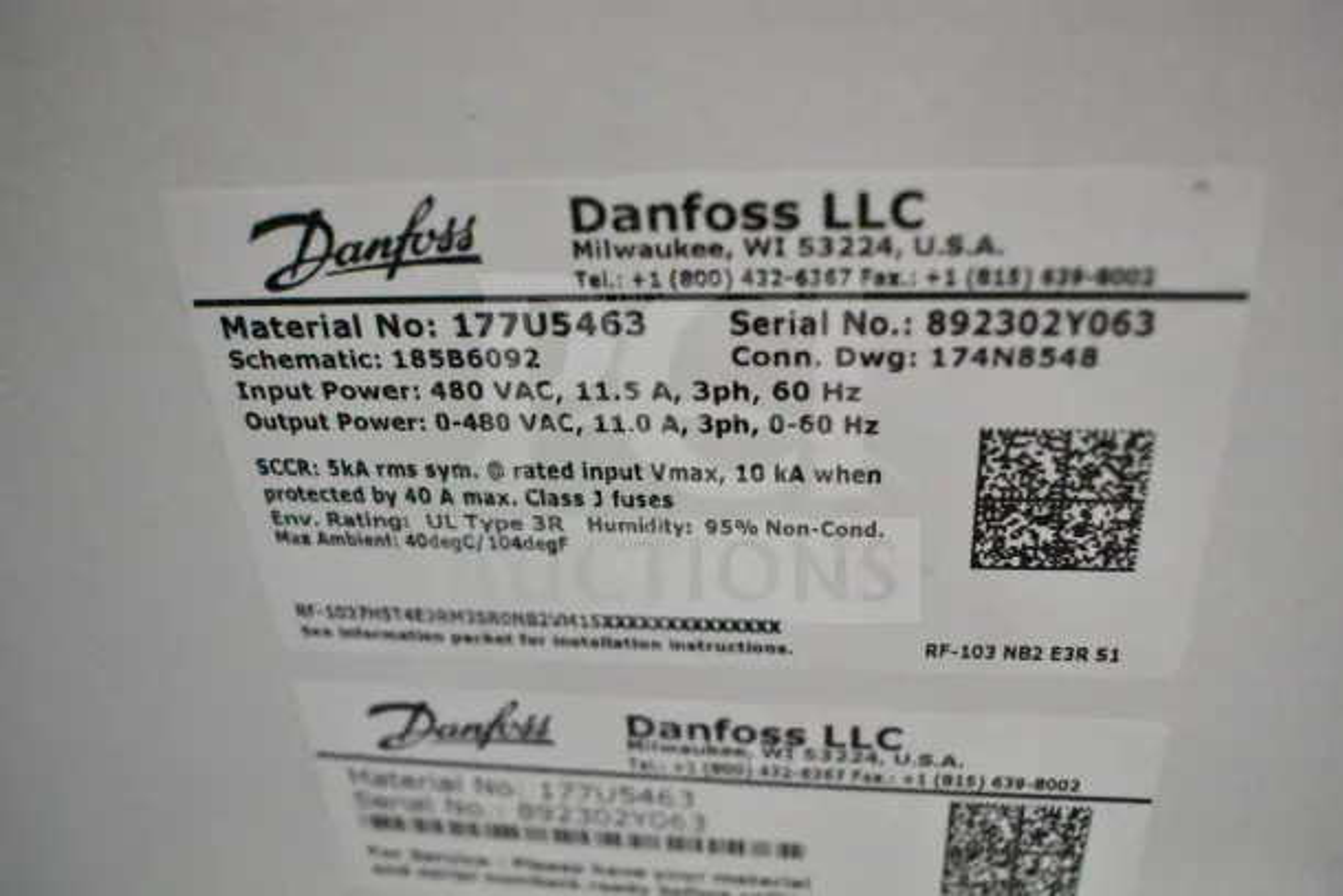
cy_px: 448
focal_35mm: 33
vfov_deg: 40.0
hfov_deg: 57.2
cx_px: 672
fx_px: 1231
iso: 25600
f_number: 3.8
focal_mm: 22
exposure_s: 1/25
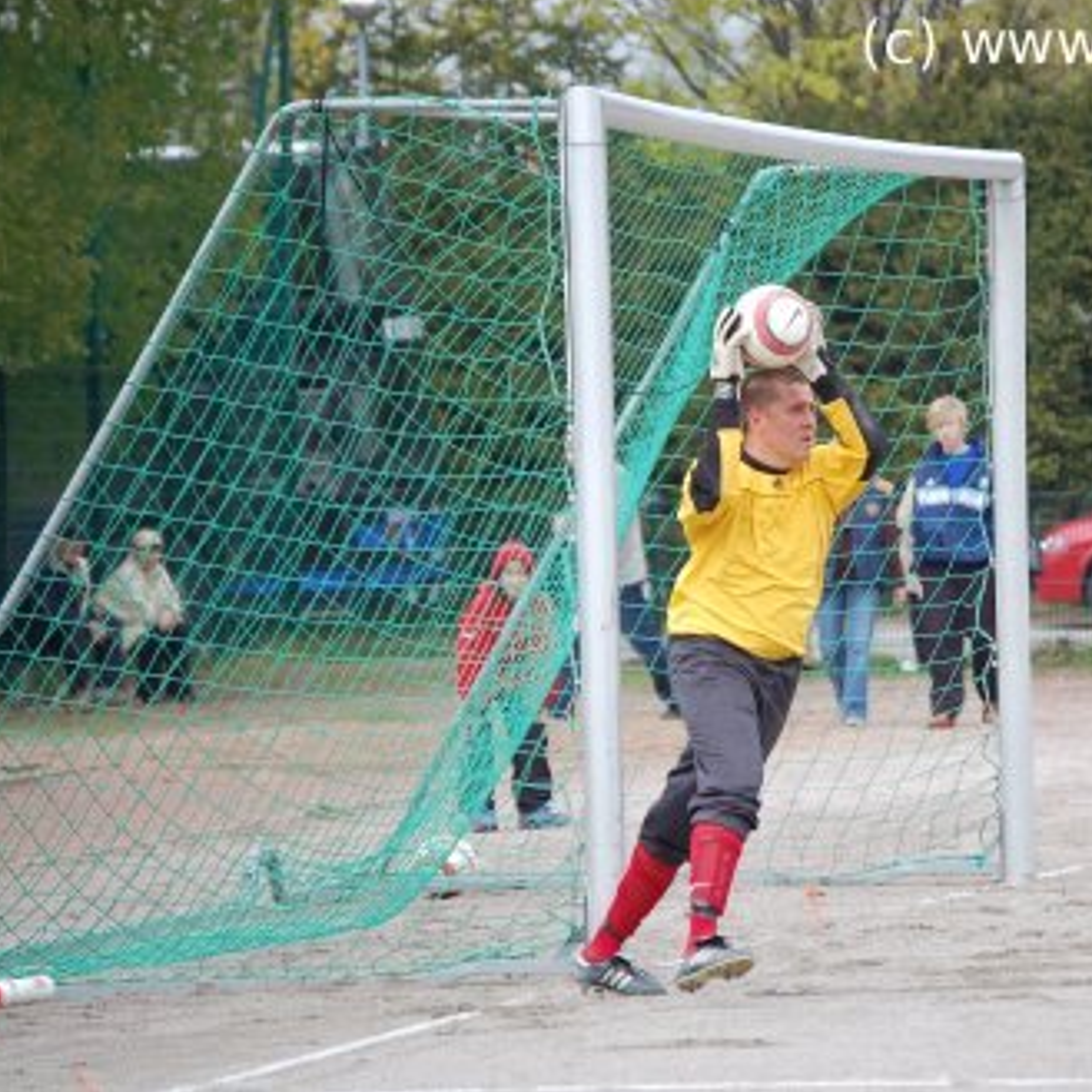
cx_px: 783
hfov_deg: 5.8
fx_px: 10694
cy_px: 544
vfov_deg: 5.8
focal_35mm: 300
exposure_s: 1/800
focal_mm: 155
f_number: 5.3
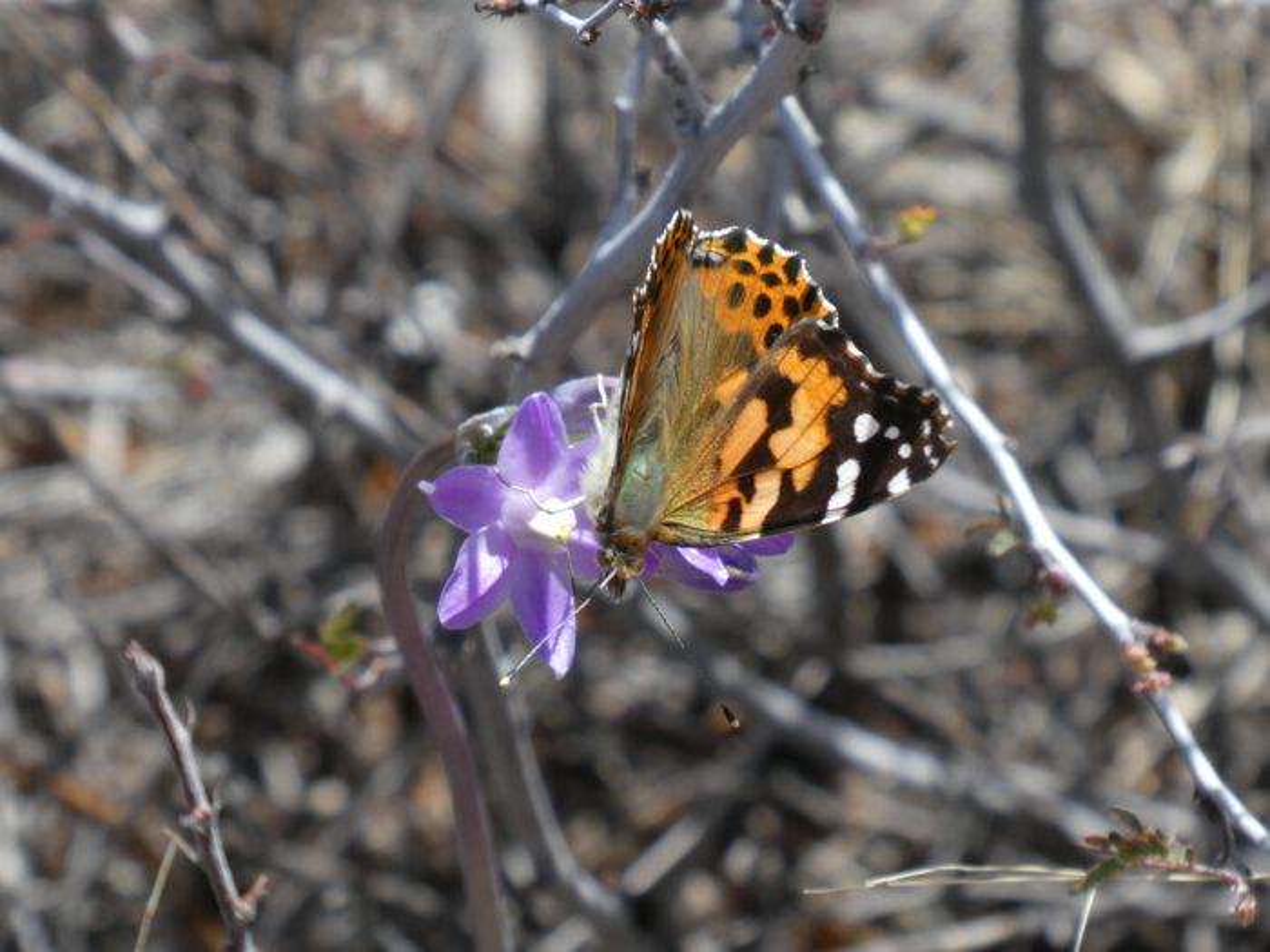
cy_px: 476
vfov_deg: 4.3
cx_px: 635
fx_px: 12731
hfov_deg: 5.7
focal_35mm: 347
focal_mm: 62.1
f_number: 6
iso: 80
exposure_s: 1/160
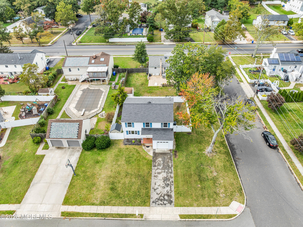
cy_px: 114
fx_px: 210
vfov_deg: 56.8
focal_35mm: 24
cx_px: 152
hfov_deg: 71.6
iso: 100
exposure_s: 1/80
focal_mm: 12.29
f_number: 2.8
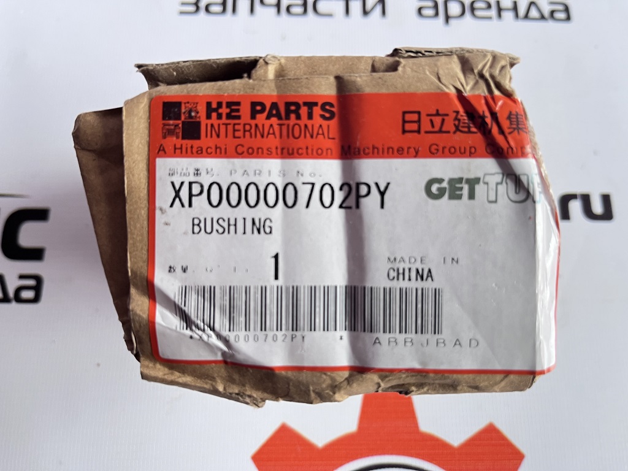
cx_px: 314
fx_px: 472
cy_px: 236
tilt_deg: -75.0
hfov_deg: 67.3
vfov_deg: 53.1
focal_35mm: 26
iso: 125
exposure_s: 1/97
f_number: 1.6
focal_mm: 5.1
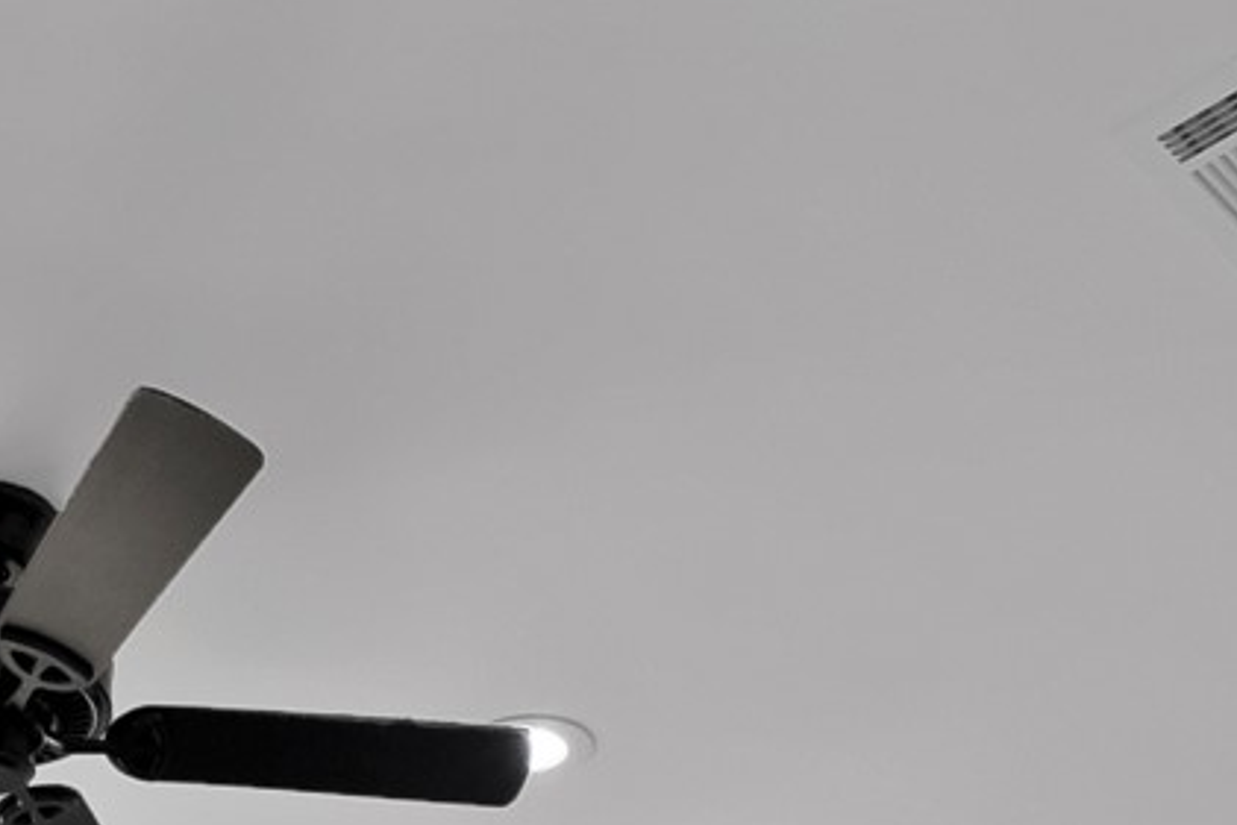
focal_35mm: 57
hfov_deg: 34.1
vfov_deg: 16.7
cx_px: 259
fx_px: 1959
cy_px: 1725
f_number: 9
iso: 640
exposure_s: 1/15
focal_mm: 12
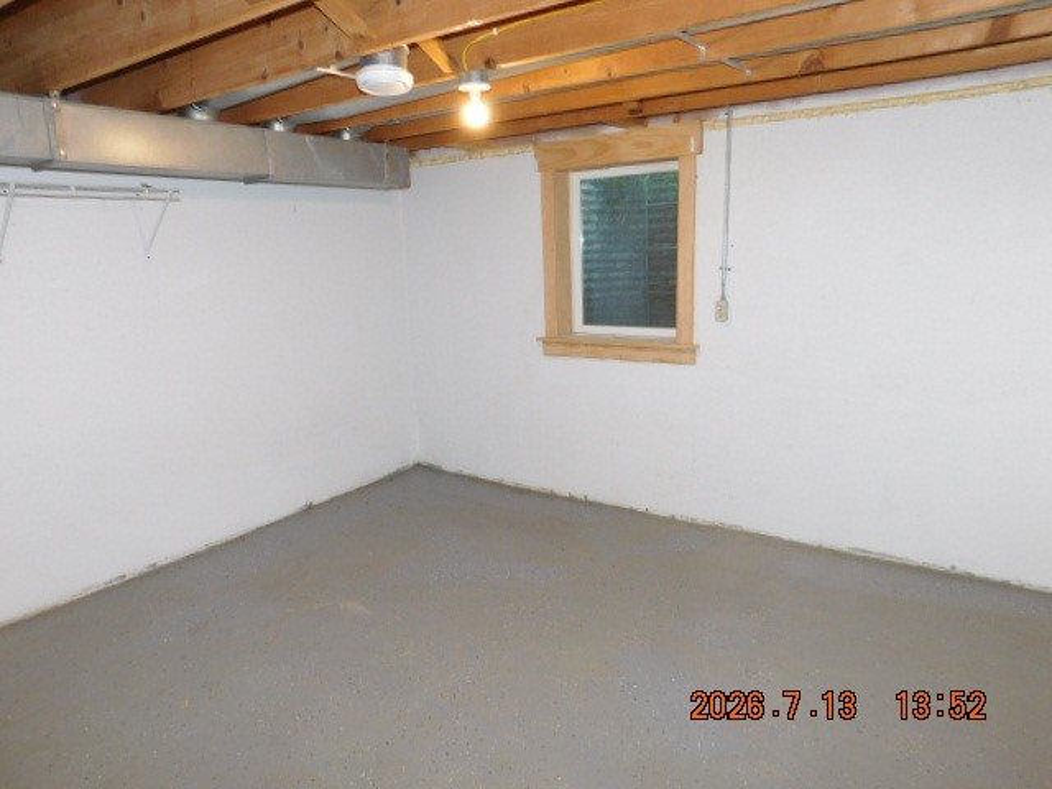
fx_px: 699
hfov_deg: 73.9
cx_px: 526
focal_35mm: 23
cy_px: 394
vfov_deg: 58.9
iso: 200
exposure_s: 1/30
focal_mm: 4
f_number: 3
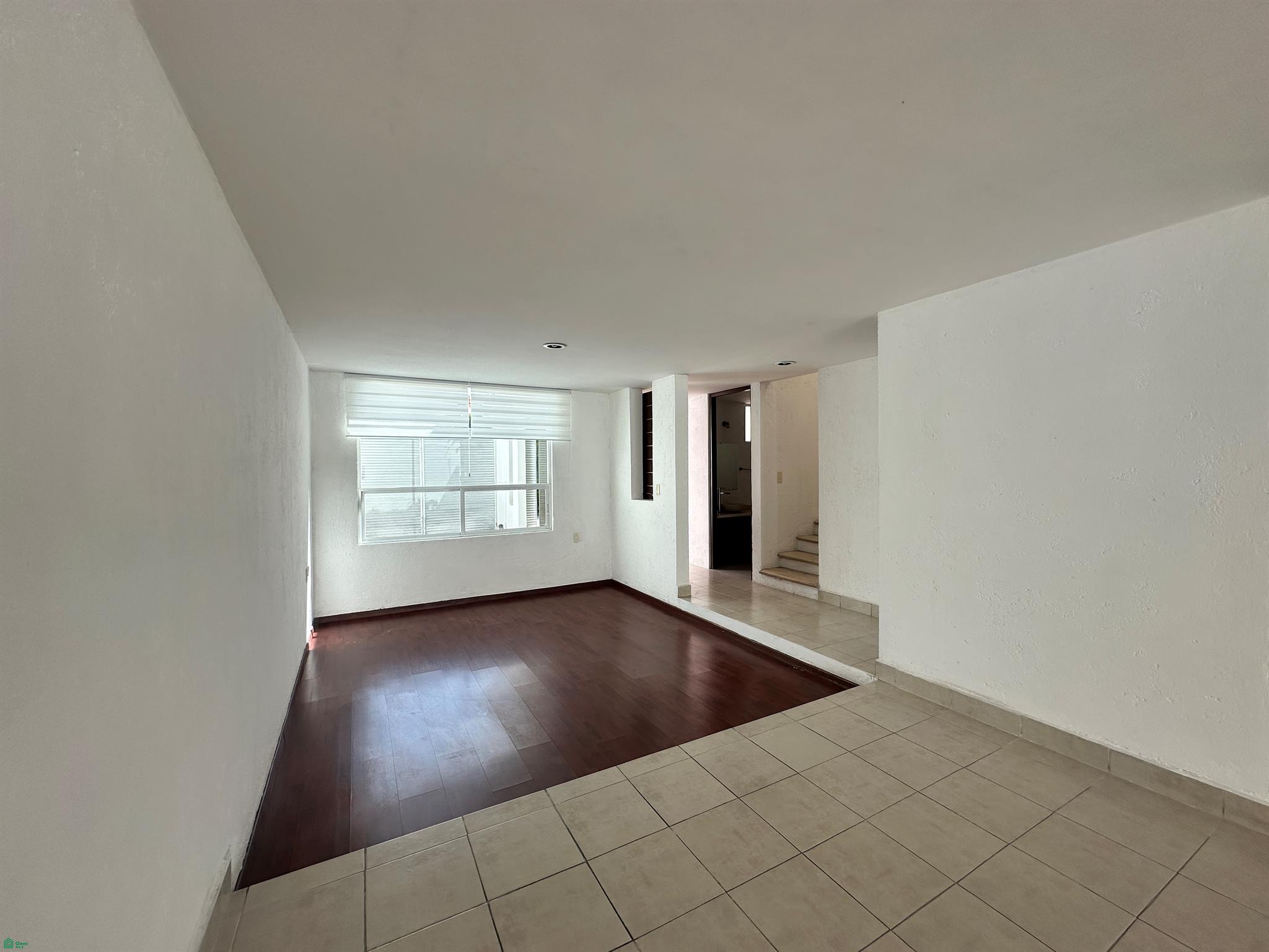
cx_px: 634
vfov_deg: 85.7
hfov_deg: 102.1
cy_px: 476
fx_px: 513
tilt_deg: -1.1
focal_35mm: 14
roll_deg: +0.6
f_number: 2.2
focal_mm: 2.22
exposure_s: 1/397
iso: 40
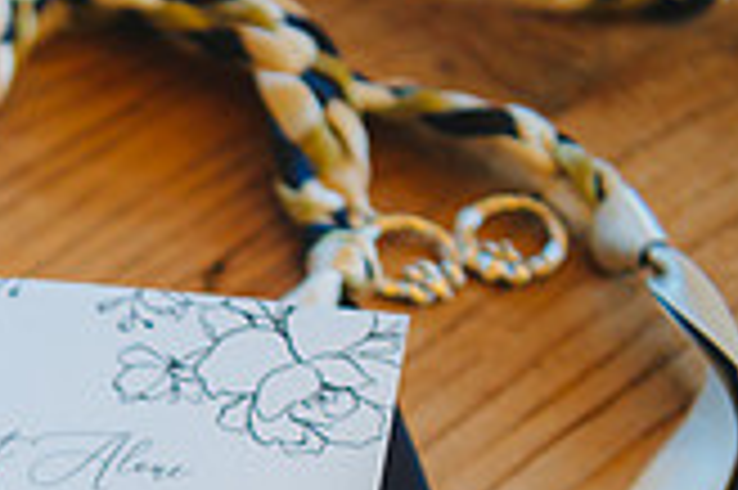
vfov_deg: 8.2
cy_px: 733
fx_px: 3338
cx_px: -414
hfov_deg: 12.0
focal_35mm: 163
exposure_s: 1/320
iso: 2000
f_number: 3.2
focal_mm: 46
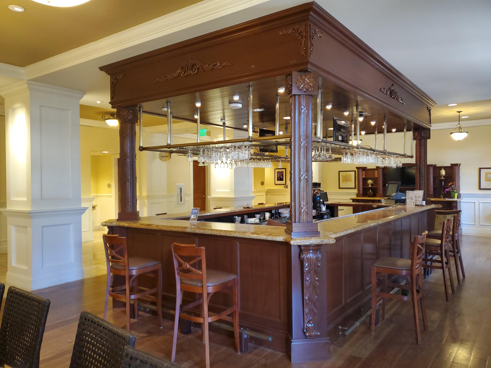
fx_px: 369
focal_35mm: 26
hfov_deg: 67.3
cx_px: 246
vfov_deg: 53.1
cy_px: 184
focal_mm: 4.3
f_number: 1.5
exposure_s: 1/24
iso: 160
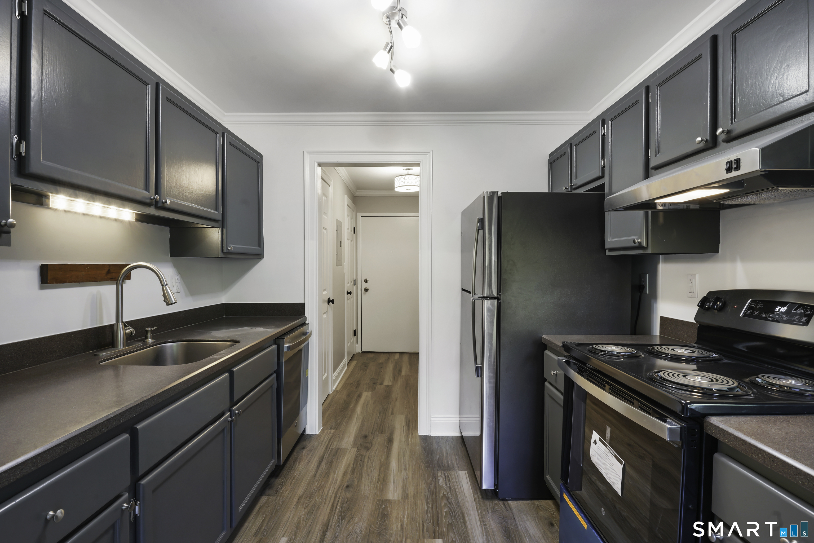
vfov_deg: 70.5
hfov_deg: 93.3
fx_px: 384
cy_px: 272
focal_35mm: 17
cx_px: 407
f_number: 11
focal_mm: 17
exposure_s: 1
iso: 100
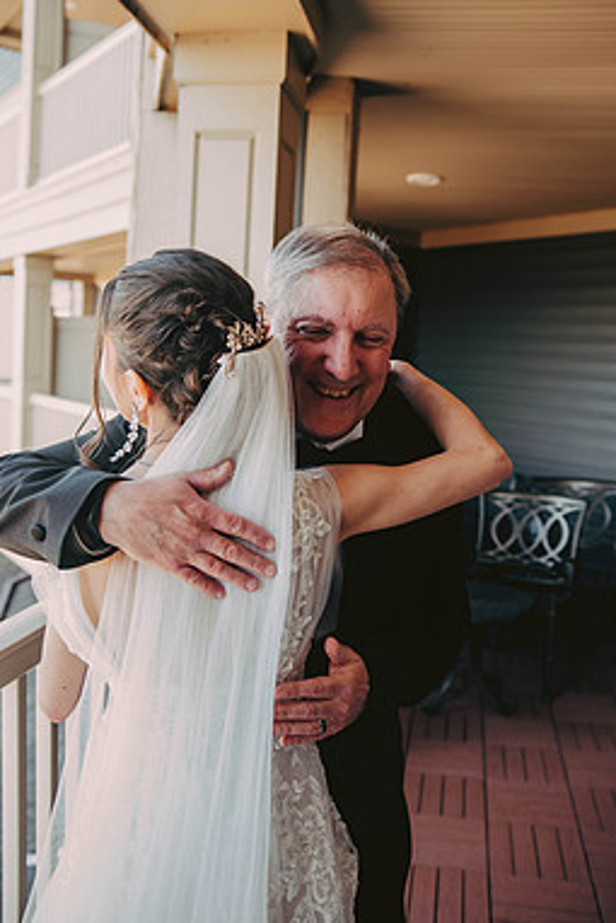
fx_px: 846
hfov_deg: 40.0
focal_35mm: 33
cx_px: 319
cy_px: 447
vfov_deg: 57.2
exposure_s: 1/320
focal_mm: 28
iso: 800
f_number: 2.8
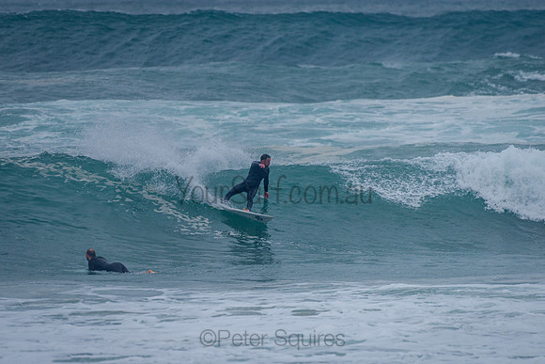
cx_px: 211
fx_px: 9275
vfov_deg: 2.2
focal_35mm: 613
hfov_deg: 3.4
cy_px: 182
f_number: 5.6
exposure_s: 1/2000
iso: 450
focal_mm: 500
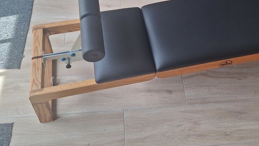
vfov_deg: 28.5
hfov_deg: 48.9
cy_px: 32
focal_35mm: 41
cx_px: 163
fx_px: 282
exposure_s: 1/249
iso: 40
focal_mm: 5.54
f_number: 1.8
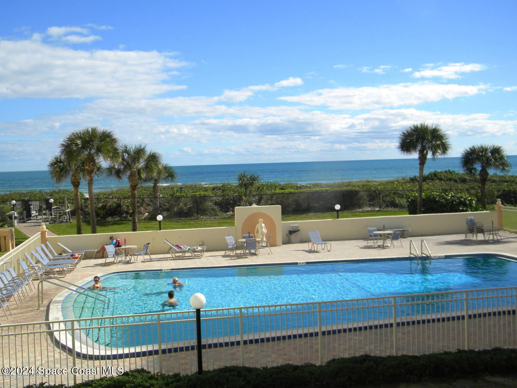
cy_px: 194
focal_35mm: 41
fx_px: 612
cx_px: 258
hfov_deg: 45.8
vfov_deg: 35.1
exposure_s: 1/420
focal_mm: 7.3
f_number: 7.6
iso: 110
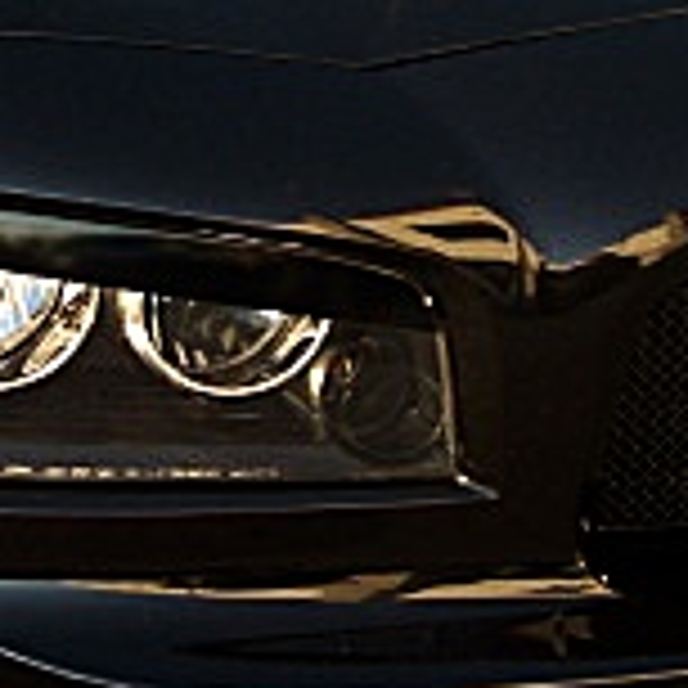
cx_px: 360
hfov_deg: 13.1
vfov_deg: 13.1
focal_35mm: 133
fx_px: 2991
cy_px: 126
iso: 100
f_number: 2.8
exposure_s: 1/100
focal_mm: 6.3
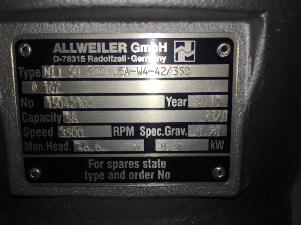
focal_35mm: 29
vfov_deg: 48.2
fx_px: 252
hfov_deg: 61.7
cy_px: 112
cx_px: 150
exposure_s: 1/1479
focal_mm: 4.15
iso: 25
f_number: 2.2
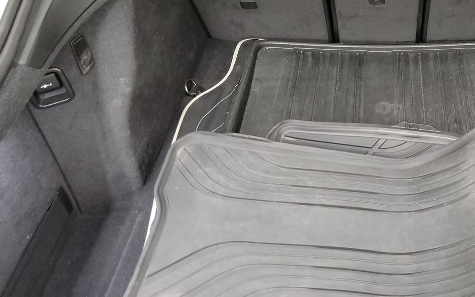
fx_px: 557
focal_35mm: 43
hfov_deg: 44.2
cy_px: 86
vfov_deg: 29.5
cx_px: 373
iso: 850
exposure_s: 1/17
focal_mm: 6.7
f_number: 1.8
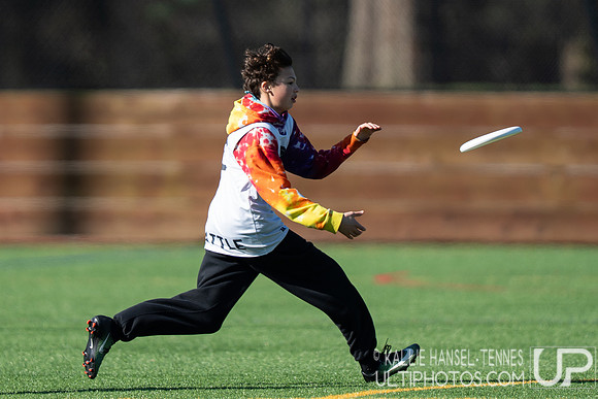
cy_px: 158
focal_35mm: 804
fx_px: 13361
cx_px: 186
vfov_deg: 1.7
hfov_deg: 2.6
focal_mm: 400
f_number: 2.8
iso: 160
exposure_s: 1/2000
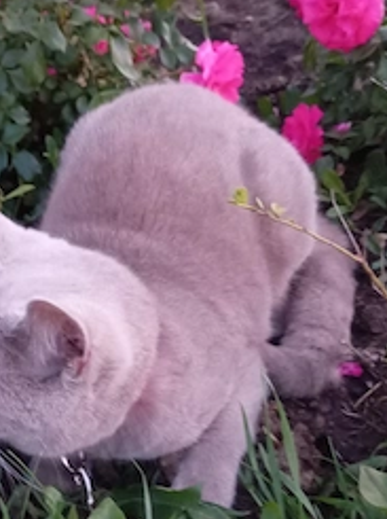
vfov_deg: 45.3
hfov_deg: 34.7
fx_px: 613
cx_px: 129
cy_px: 334
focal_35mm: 41
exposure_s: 1/16.7
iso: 2511
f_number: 1.8
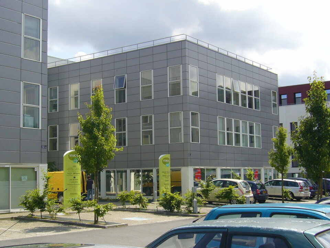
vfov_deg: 26.6
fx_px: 524
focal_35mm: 55
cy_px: 124
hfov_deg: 34.9
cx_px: 165
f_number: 6
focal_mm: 6.6
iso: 80
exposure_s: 1/320
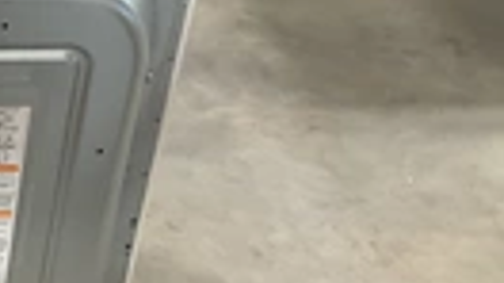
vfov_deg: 12.5
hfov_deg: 19.7
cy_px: 50
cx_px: -225
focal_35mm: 96
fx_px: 1282
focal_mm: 3
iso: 100
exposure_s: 1/60
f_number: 1.8
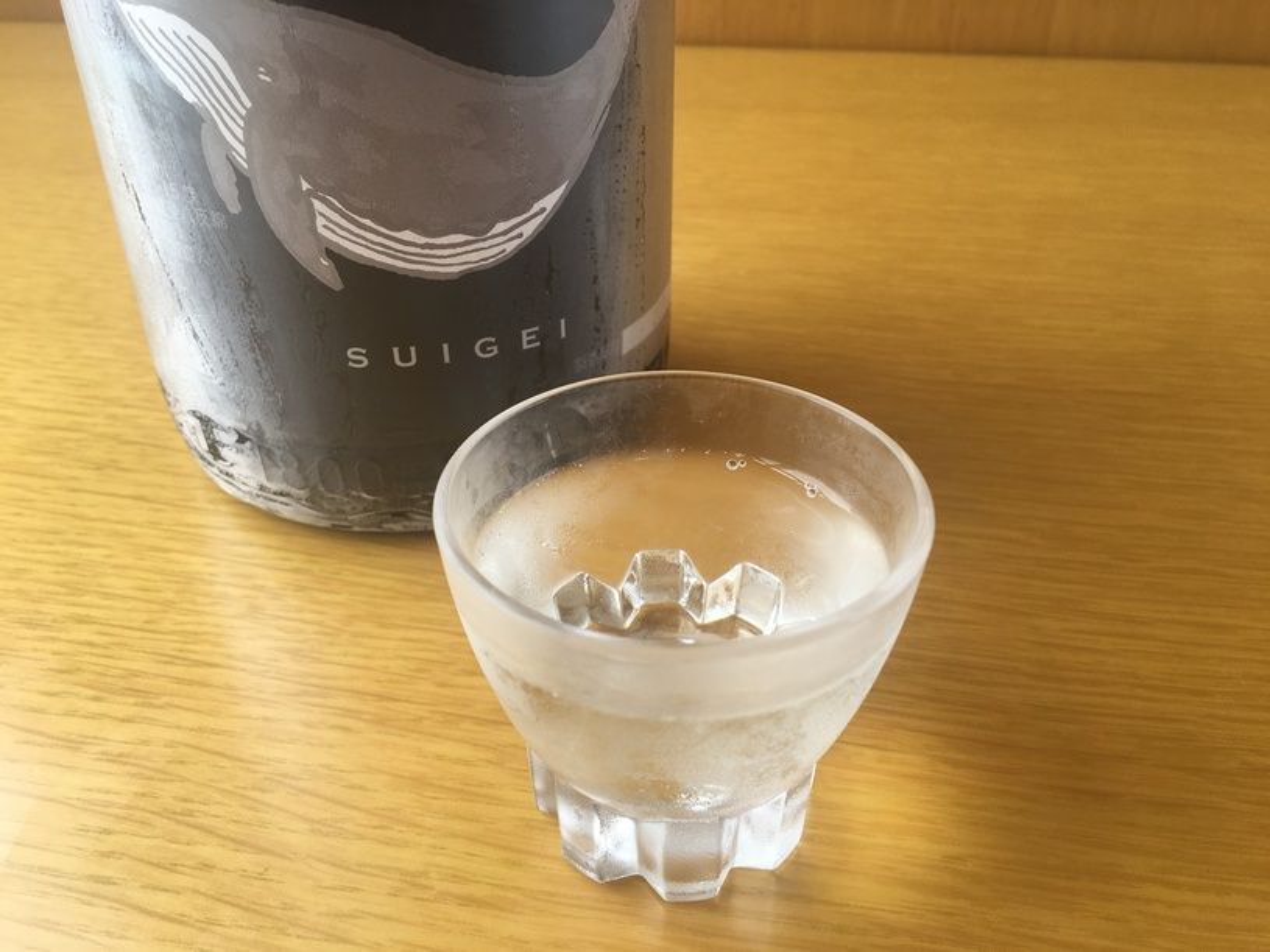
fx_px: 1064
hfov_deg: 61.7
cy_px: 476
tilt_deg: -32.9
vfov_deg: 48.2
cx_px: 635
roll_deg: +0.0
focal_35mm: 29
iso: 25
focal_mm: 4.15
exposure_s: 1/232
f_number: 2.2
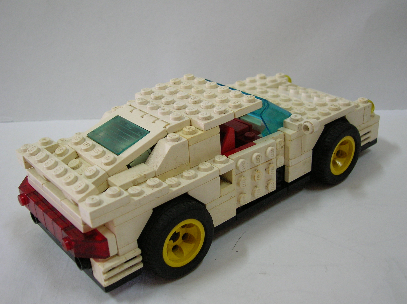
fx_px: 493
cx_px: 204
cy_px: 152
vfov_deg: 34.3
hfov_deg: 44.8
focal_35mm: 42
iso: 100
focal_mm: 7
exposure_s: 1/6.4
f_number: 3.1
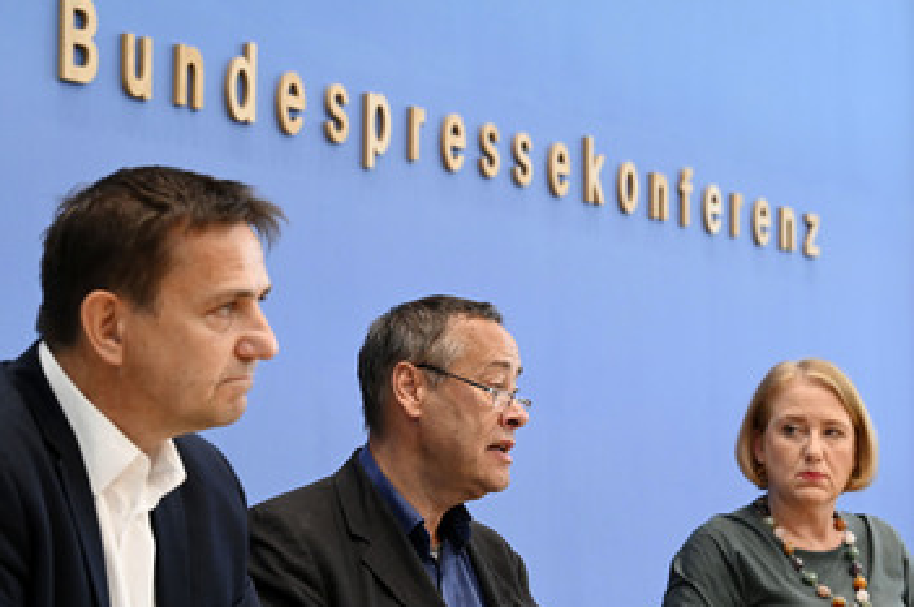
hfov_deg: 22.7
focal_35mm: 90
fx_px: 2282
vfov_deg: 15.1
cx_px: 460
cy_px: 362
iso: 4000
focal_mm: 70
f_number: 5.6
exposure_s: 1/500
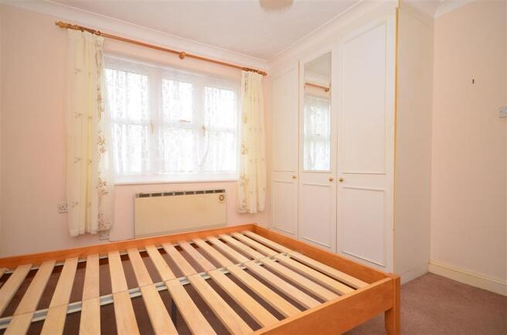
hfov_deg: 92.6
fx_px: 242
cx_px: 254
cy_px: 168
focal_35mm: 17
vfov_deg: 69.4
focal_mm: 11.5
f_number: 5
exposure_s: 1/20
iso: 200
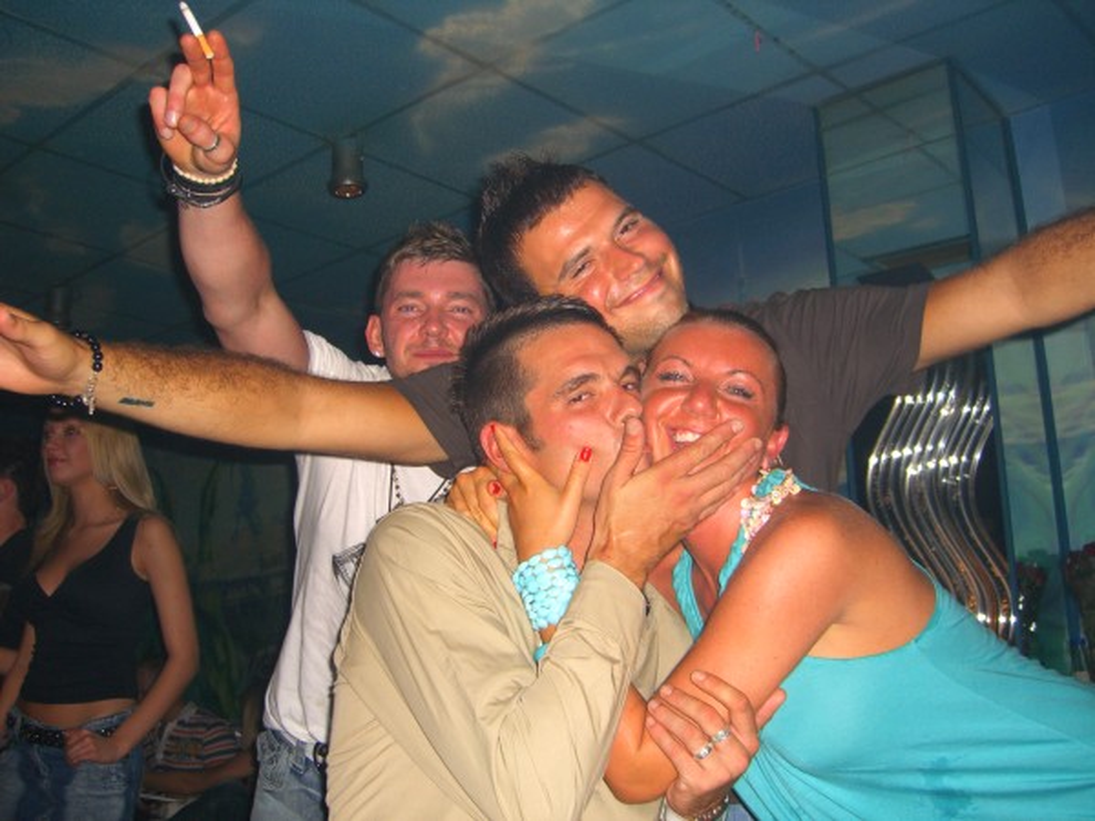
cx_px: 548
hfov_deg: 49.0
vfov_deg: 37.7
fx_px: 1202
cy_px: 410
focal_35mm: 38
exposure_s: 1/60
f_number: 2.8
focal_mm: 7.9
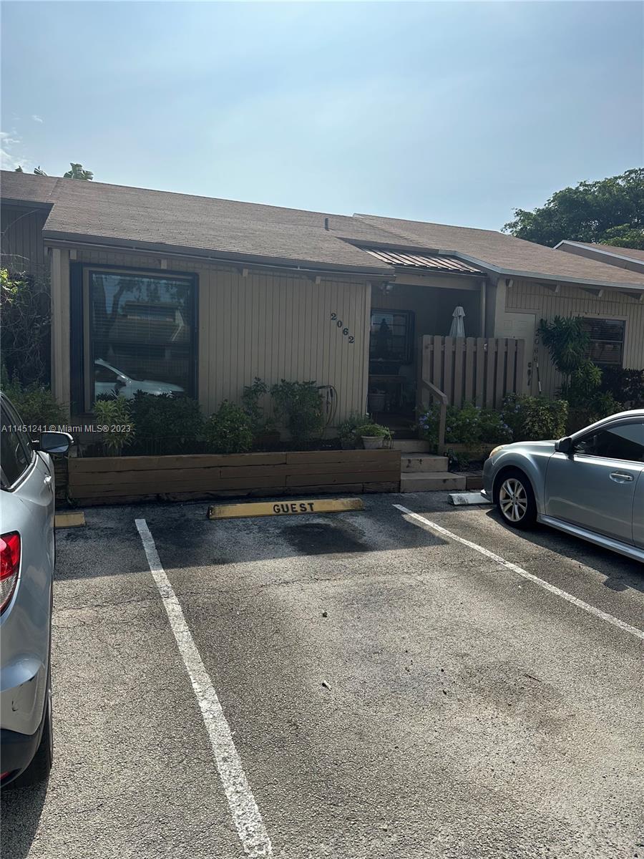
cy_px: 430
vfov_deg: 71.6
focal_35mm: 24
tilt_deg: -5.1
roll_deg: -1.9
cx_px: 322
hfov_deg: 56.8
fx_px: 595
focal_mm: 6.86
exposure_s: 1/7576
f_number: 1.78
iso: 80
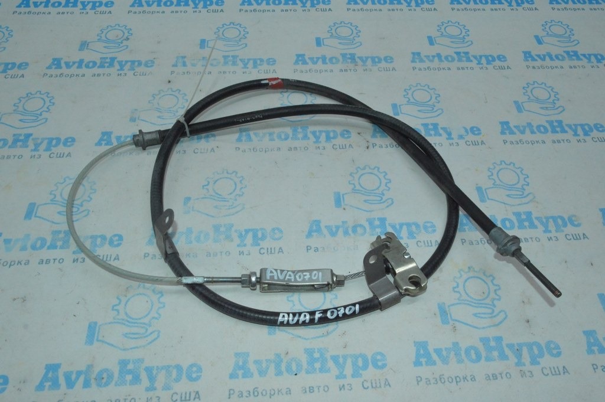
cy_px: 201
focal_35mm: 27
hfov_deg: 67.4
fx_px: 453
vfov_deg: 47.9
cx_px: 302
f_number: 16
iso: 3600
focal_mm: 18
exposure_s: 1/200
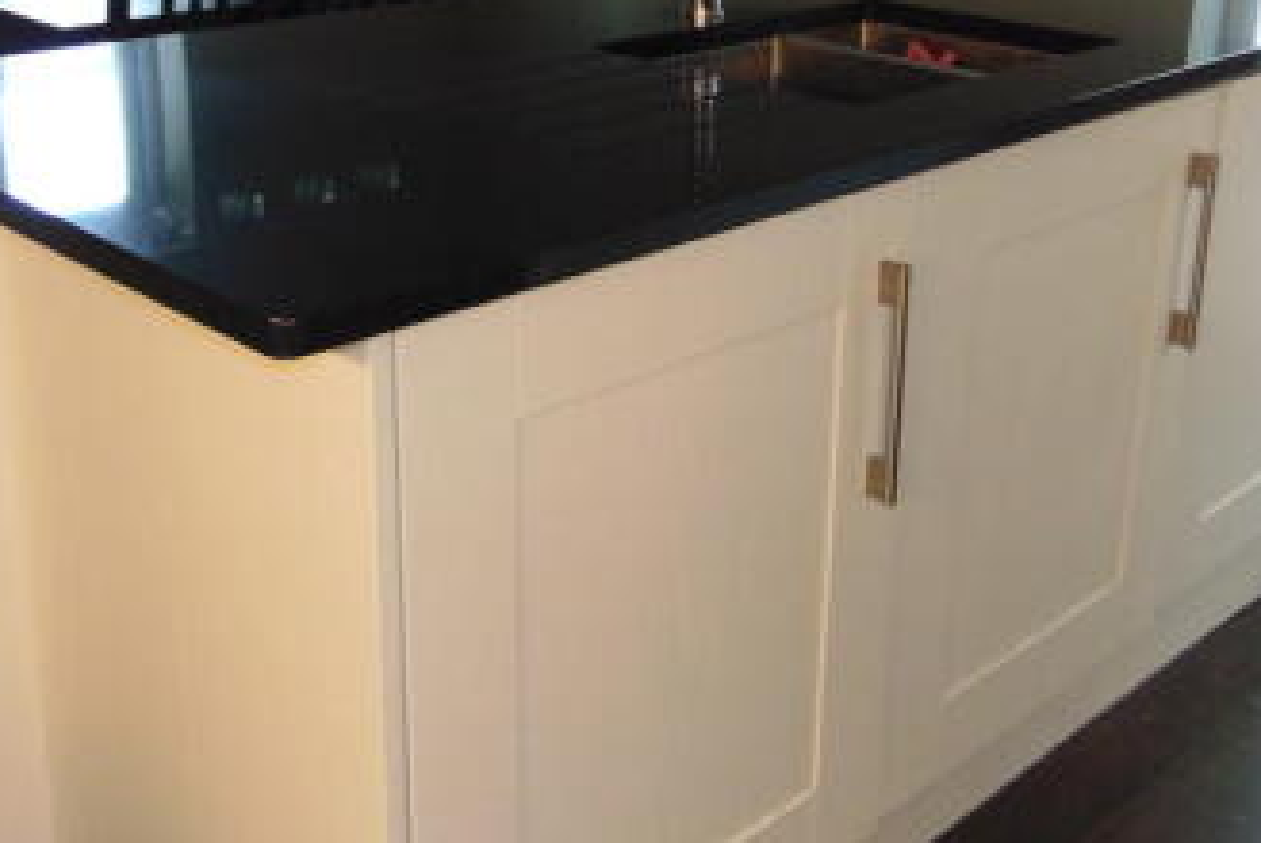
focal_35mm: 46
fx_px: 1613
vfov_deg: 29.0
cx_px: 676
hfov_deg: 42.7
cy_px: 243
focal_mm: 4.5
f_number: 3
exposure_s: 1/30
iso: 200
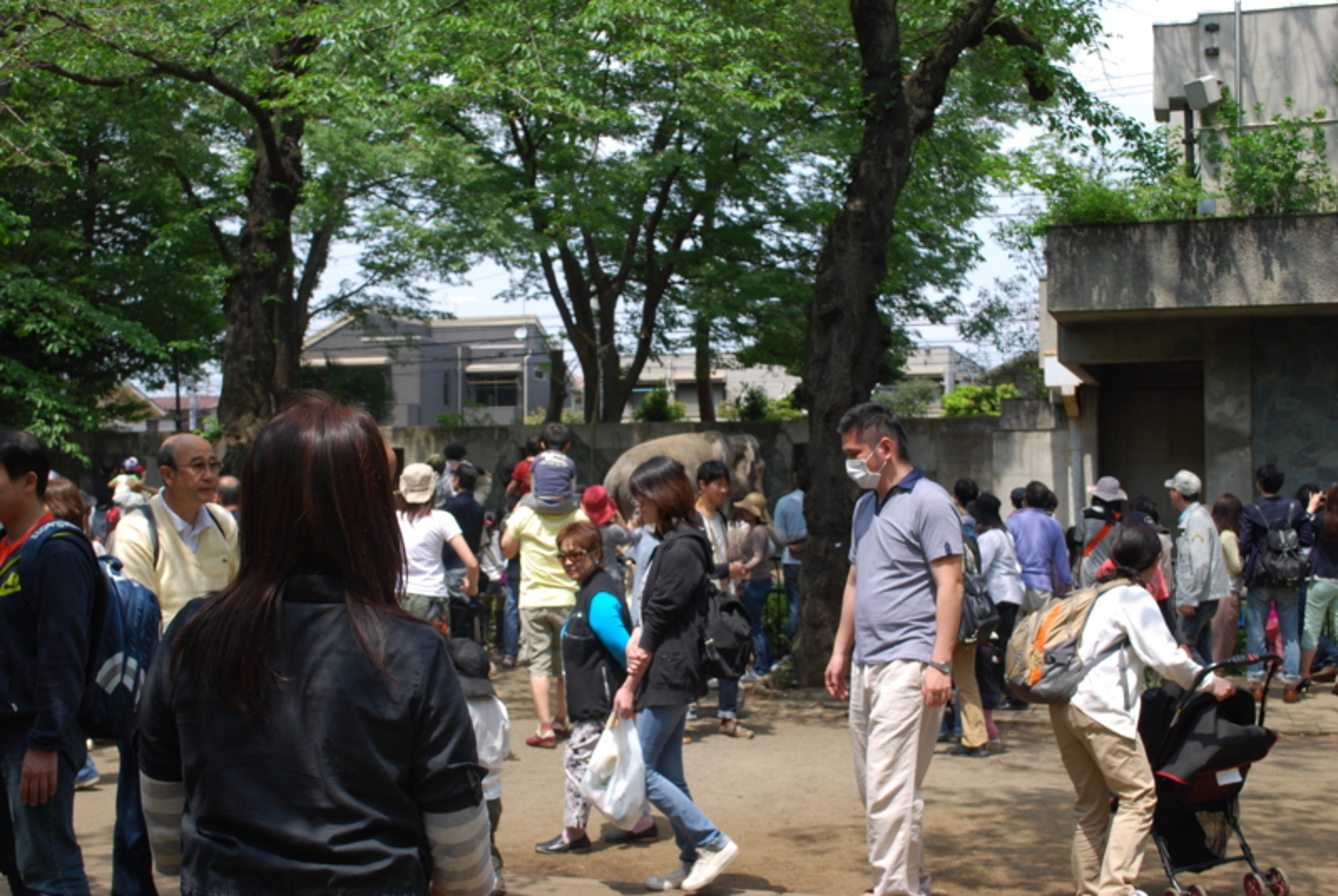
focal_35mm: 45
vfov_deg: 30.0
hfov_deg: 43.5
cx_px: 669
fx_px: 1675
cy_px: 448
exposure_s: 1/160
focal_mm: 30
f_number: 6.3
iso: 100
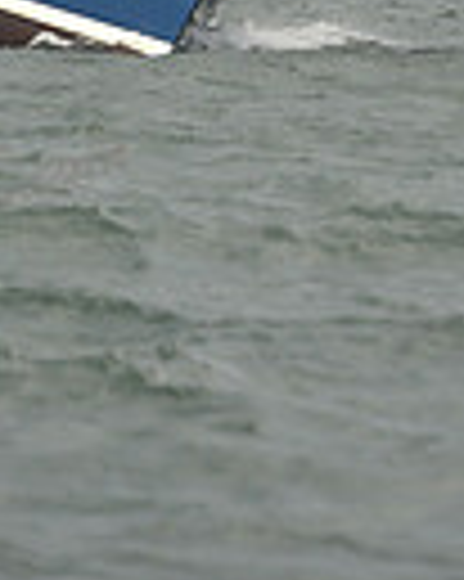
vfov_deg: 2.7
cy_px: -531
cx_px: 363
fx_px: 12357
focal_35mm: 719
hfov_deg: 2.2
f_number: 5
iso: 250
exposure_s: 1/640
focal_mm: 170
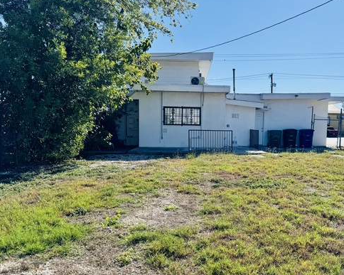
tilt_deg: -3.5
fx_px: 316
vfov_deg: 47.0
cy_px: 150
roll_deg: -1.4
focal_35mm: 31
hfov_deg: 56.8
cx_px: 203
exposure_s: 1/5348
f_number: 1.78
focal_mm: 6.76
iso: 80
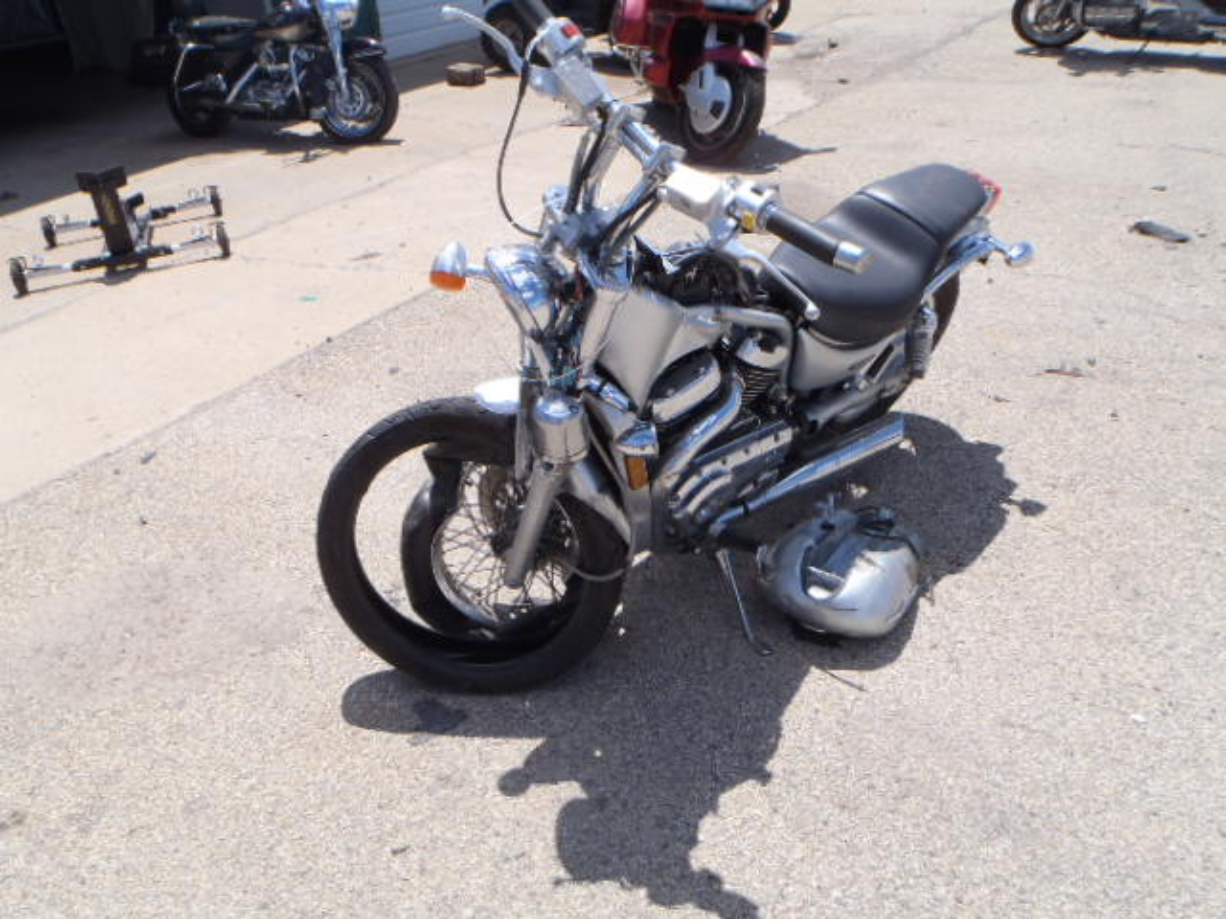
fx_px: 992
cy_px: 460
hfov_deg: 63.4
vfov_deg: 49.7
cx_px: 613
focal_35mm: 28
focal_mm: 5
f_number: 4.5
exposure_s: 1/640
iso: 80
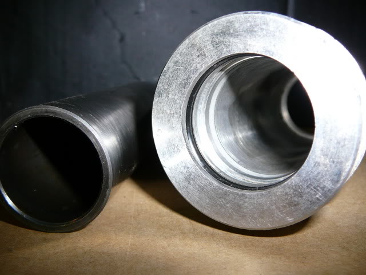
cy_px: 138
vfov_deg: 40.7
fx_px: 370
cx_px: 183
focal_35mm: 35
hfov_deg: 52.6
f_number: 2.8
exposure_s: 1/30
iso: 80
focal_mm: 5.2
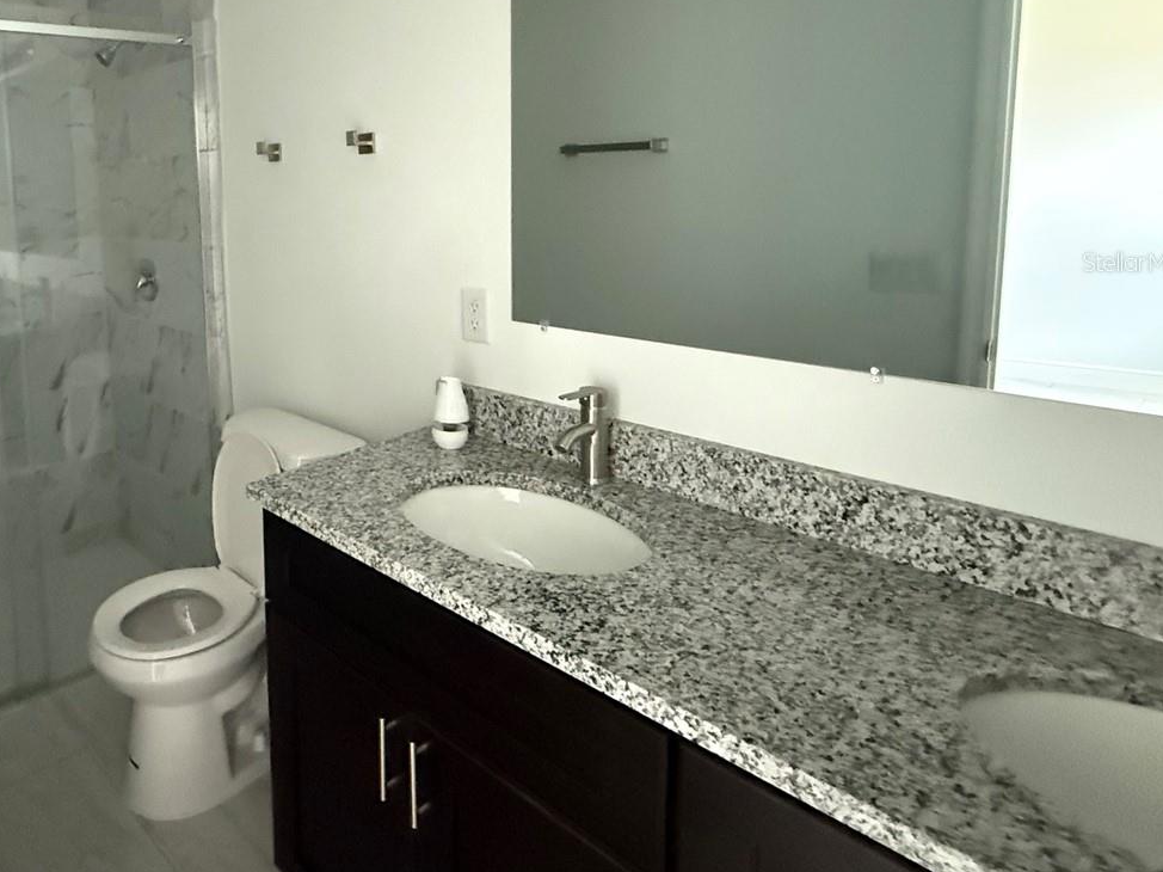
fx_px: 773
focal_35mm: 23
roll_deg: +2.3
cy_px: 262
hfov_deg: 67.3
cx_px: 240
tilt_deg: -5.5
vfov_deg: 57.0
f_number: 2.2
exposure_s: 1/58
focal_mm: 2.22
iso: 1250
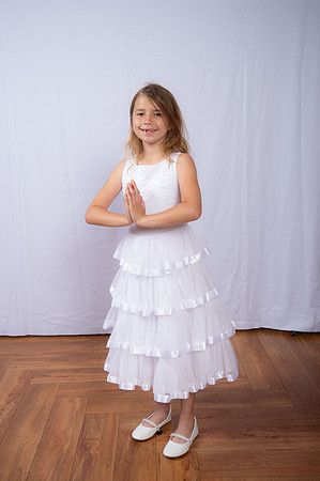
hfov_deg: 33.3
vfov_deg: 48.5
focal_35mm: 40
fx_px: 535
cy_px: 240
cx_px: 160
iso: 250
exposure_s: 1/160
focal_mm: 40
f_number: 7.1
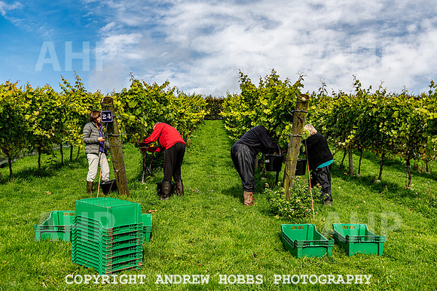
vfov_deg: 35.6
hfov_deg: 51.4
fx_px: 454
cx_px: 218
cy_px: 146
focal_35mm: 37
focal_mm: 36
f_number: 4.5
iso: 64
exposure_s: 1/640
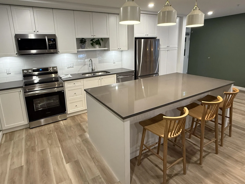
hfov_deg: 78.9
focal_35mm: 21
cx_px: 113
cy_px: 78
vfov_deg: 63.1
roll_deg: +1.1
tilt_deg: -11.4
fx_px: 149
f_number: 2.2
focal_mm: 2.22
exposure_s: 1/60
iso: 250
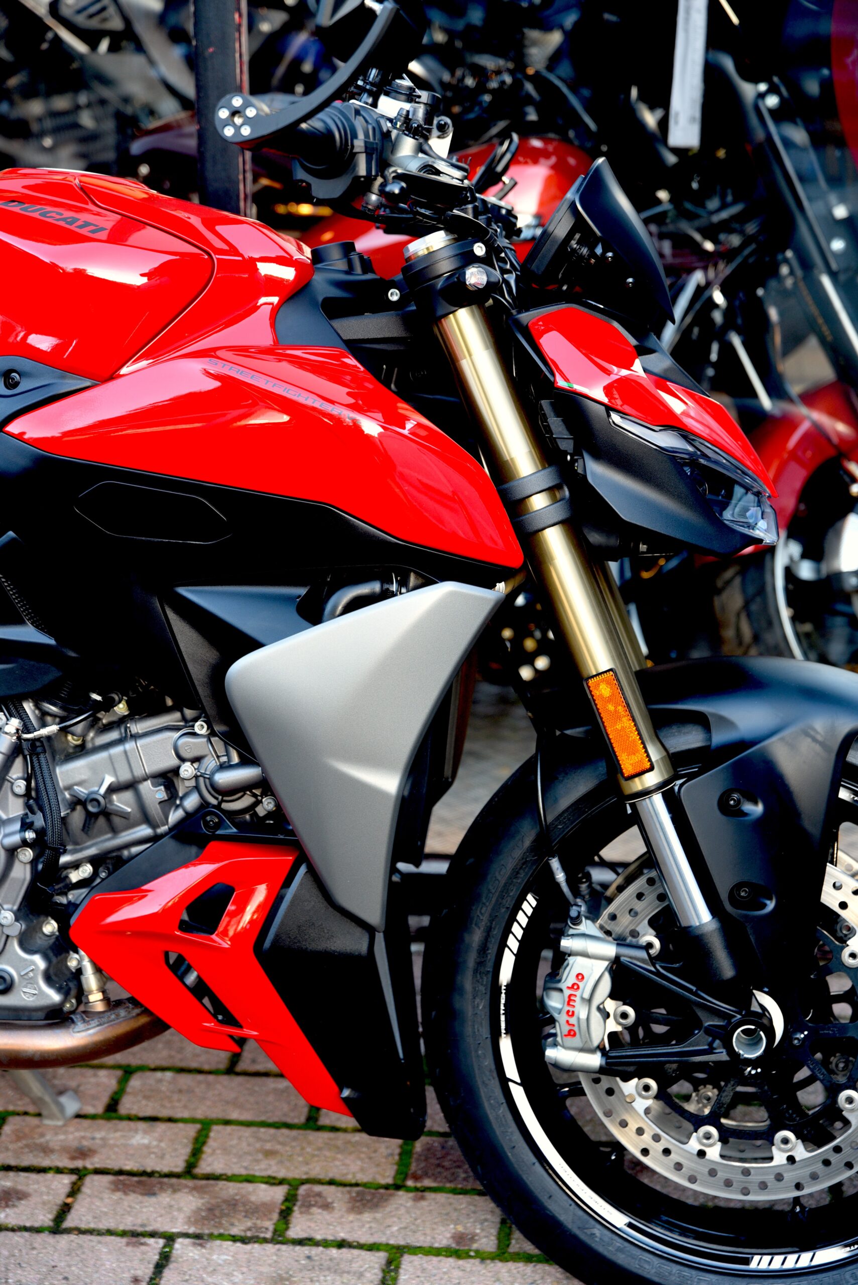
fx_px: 2500
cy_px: 642
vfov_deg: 28.8
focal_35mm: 70
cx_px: 429
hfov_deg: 19.5
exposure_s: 1/80
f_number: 4.5
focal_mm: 70
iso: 500
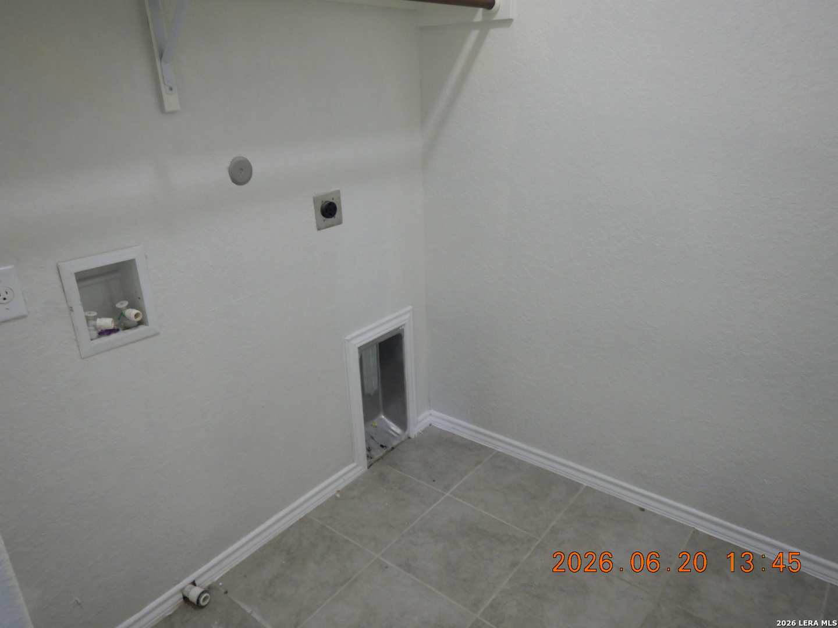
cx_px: 419
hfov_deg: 71.6
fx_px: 581
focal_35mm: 24
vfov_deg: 56.8
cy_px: 314
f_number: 2.8
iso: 220
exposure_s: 1/30
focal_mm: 4.3
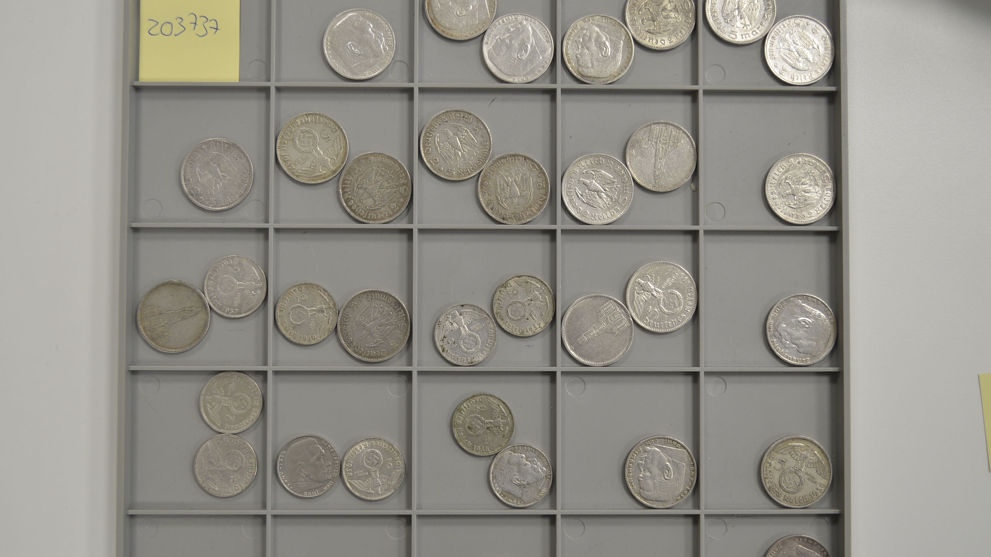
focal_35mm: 48
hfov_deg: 42.9
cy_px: 306
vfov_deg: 24.9
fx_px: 1261
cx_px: 498
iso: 320
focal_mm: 30
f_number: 4.5
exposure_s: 1/30
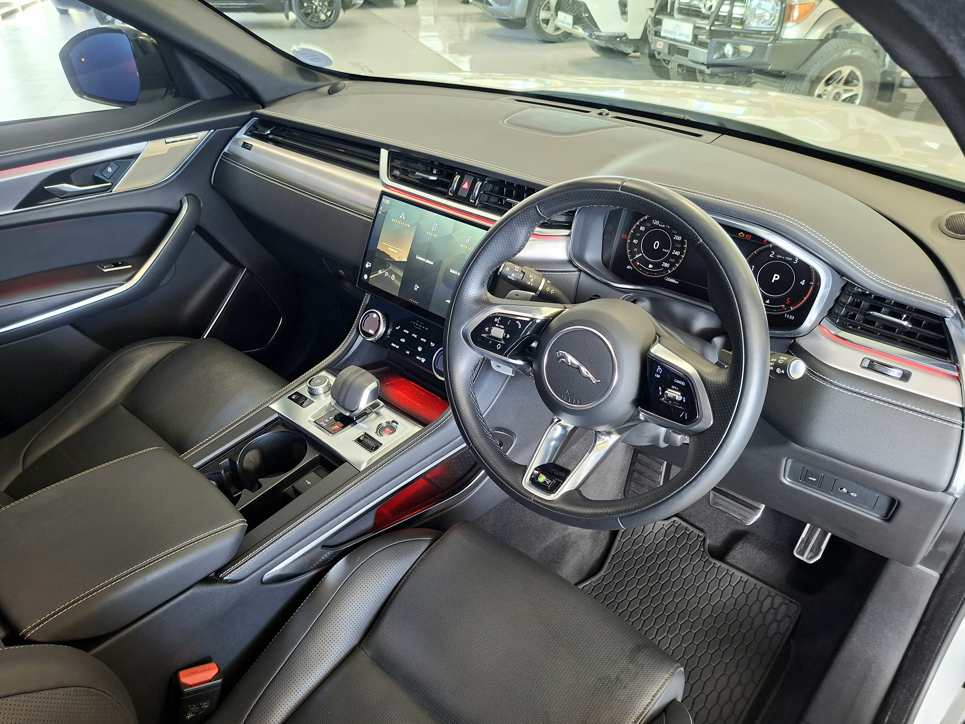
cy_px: 362
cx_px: 482
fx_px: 641
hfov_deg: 73.9
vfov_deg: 58.9
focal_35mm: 23
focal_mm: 5.54
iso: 400
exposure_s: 1/33
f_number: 1.8
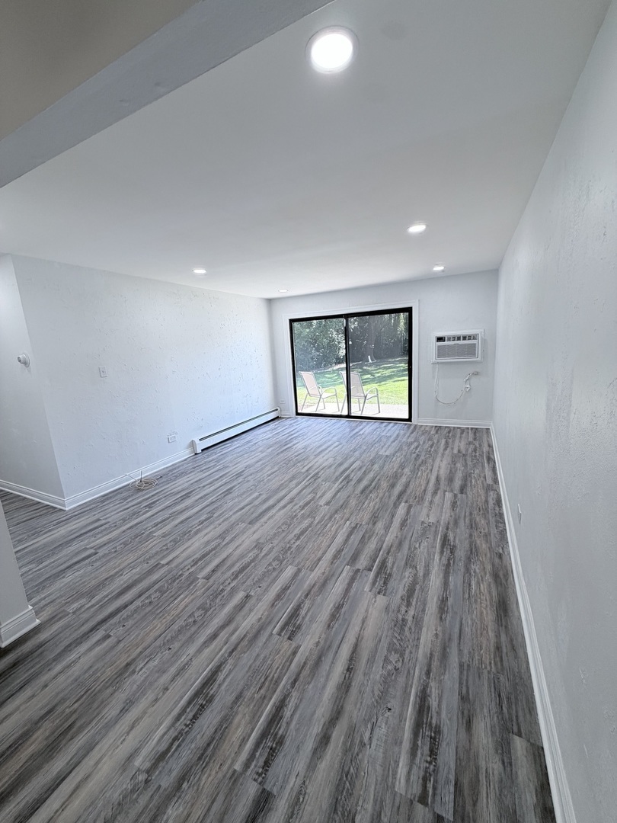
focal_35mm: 14
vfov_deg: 102.1
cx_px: 308
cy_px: 412
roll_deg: +1.7
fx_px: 333
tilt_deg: -12.3
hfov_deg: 85.7
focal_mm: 2.22
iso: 64
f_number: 2.2
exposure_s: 1/120
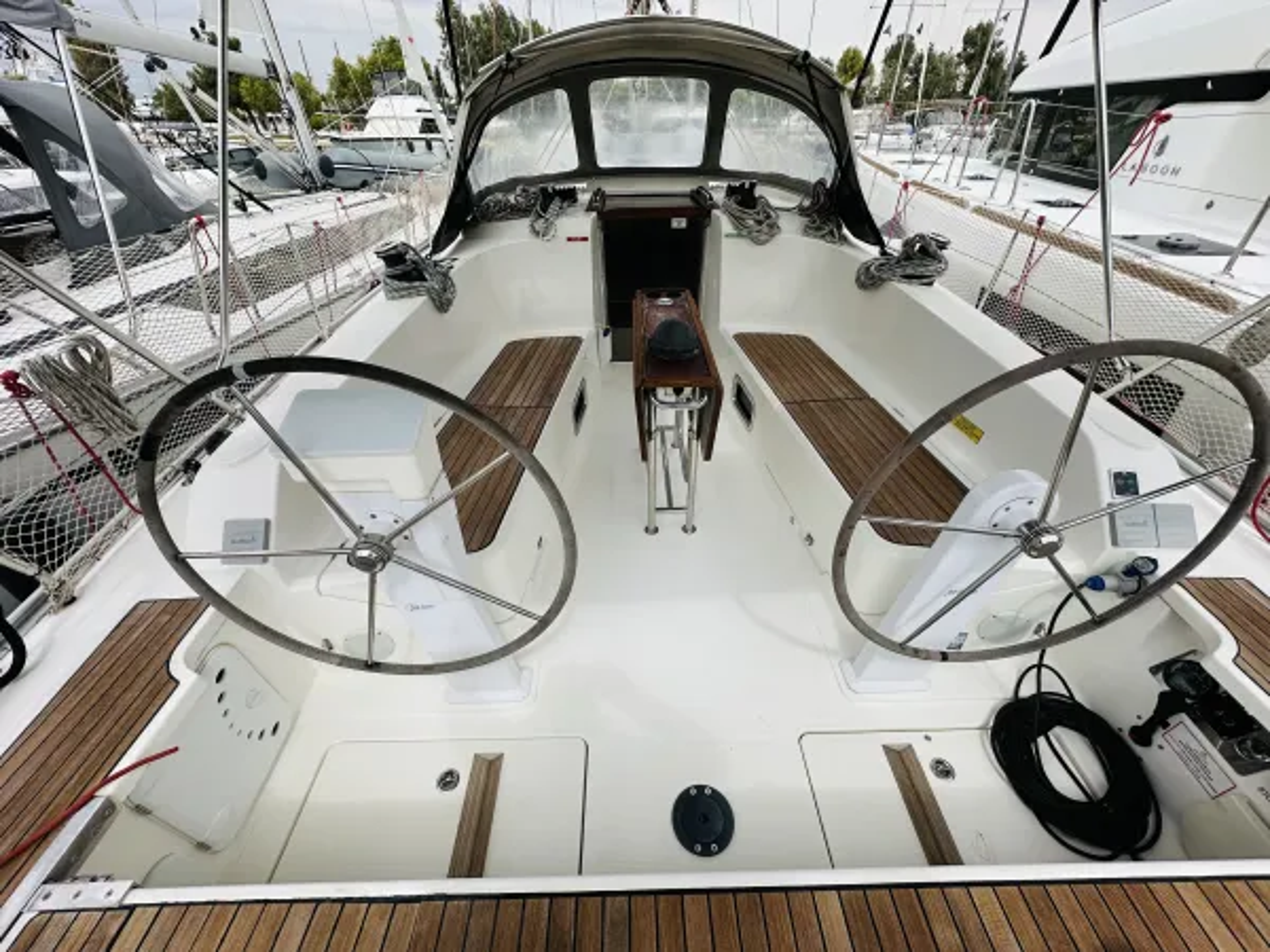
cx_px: 635
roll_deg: +1.0
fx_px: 514
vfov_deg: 85.7
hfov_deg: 102.1
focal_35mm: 14
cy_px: 476
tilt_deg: -35.7
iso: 40
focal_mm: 2.22
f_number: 2.2
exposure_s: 1/1795
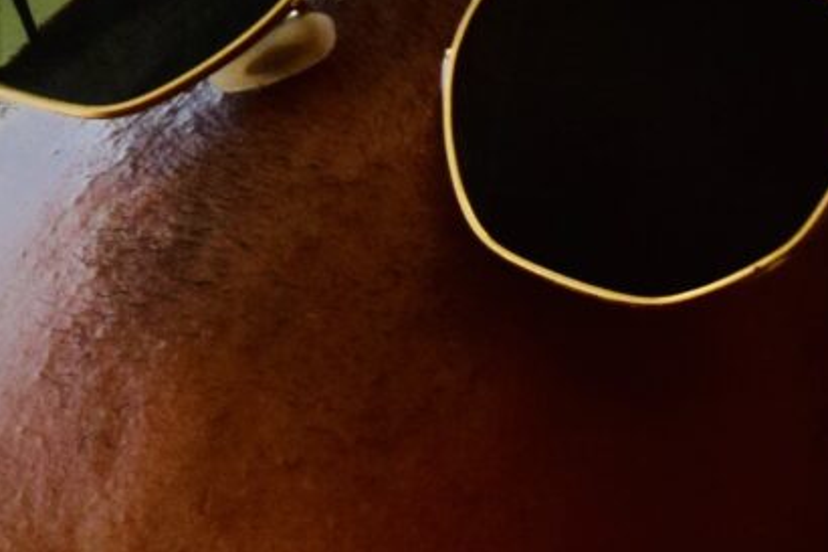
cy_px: 1012
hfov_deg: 2.6
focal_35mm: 788
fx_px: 18104
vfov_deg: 1.7
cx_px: -145
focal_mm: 105
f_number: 5.6
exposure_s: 1/500
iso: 220
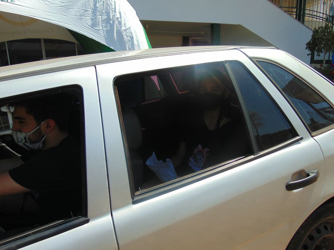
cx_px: 167
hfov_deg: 69.4
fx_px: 241
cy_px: 125
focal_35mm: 25
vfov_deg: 54.9
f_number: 3
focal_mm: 4.5
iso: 80
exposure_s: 1/800
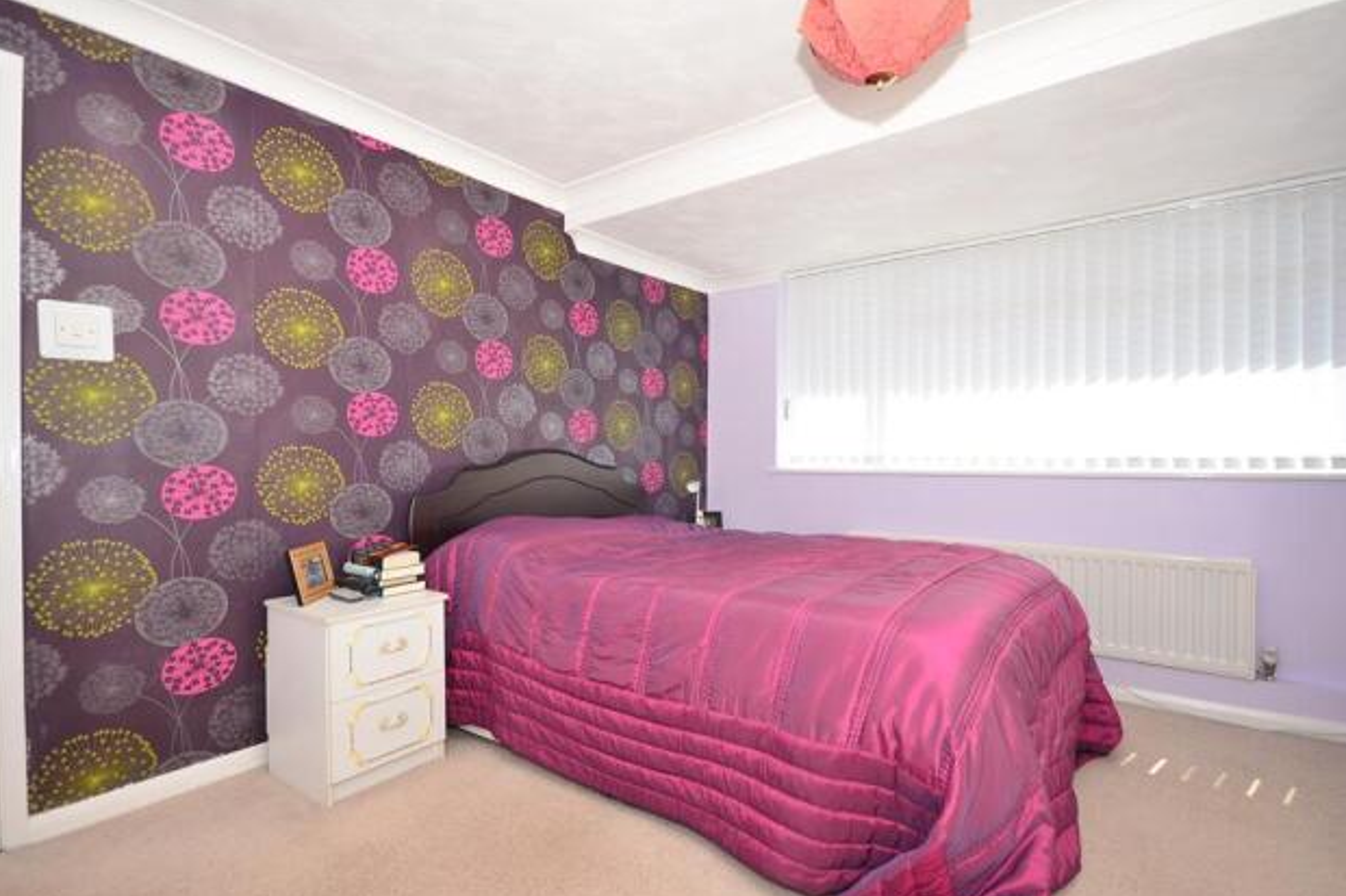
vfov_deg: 64.5
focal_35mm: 19
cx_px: 669
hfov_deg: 86.9
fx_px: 710
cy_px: 458
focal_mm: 12
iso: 200
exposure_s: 1/200
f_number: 5.6
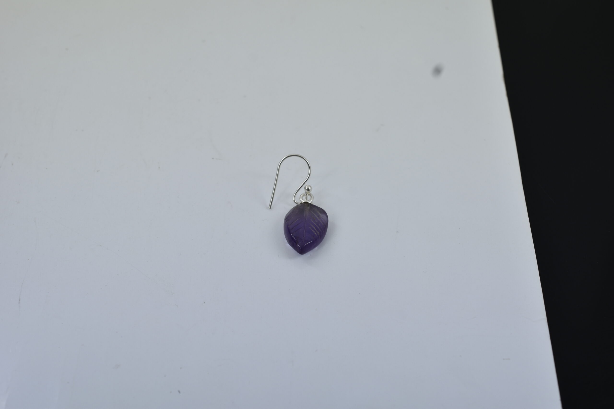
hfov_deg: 33.4
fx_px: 1023
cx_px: 307
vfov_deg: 22.6
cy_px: 204
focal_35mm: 60
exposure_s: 1/320
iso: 200
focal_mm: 40
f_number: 9
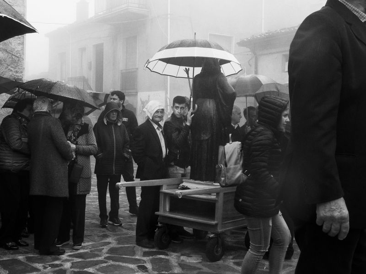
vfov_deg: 37.7
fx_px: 402
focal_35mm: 38
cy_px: 137
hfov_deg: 49.0
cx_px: 183
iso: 800
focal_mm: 19
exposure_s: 1/200
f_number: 7.1
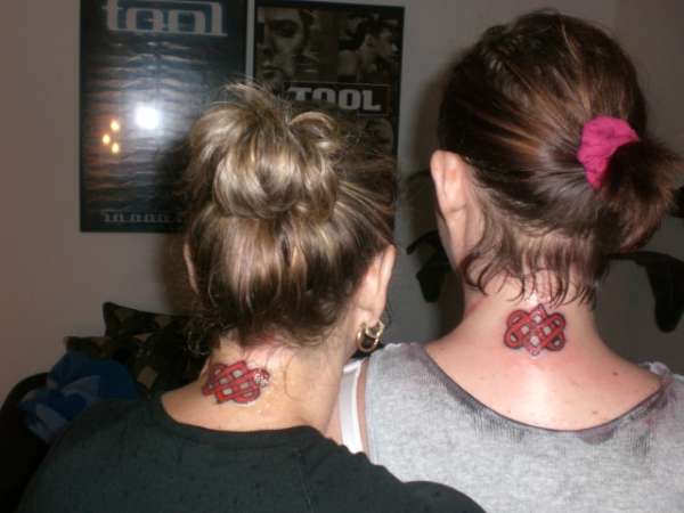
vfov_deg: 37.7
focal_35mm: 38
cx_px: 342
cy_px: 256
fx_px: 751
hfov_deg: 49.0
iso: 200
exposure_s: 1/60
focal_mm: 6.3
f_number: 3.1
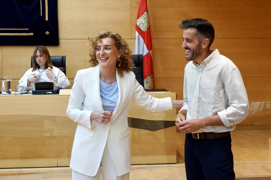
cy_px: 90
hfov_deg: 46.4
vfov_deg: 31.9
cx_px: 136
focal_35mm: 42
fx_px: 316
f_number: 9
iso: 2500
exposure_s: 1/125
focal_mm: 42
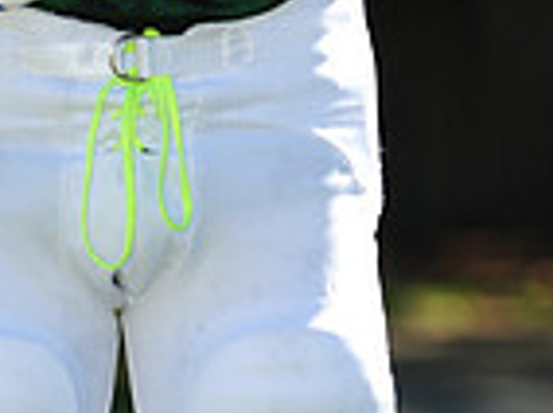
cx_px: 125
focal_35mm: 530
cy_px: -425
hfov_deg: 3.7
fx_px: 8453
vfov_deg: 2.8
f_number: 4.5
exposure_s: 1/1250
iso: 400
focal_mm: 135
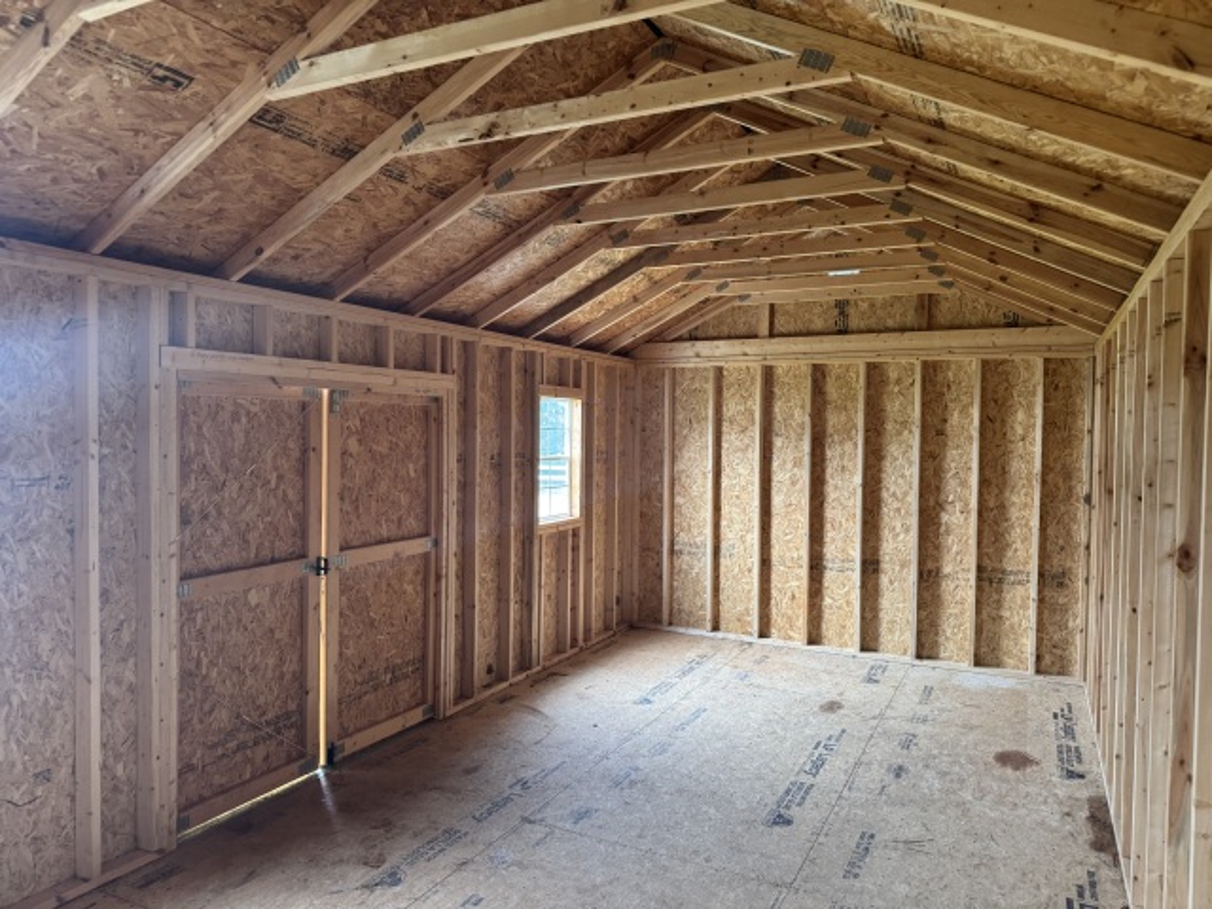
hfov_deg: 71.6
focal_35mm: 24
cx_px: 606
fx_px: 840
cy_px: 454
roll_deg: -1.2
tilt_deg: -2.2
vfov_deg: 56.8
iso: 250
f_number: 1.78
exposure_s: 1/60
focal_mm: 6.76
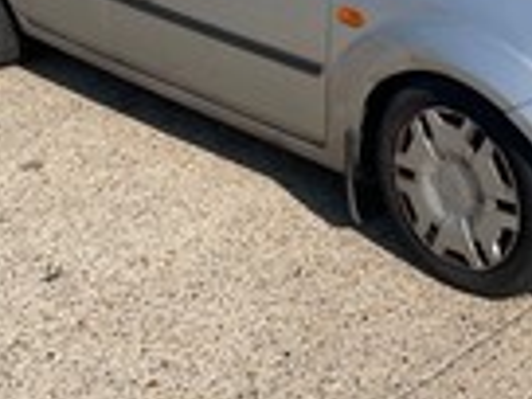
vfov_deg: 20.8
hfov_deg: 28.0
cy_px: -51
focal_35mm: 67
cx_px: 469
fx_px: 1030
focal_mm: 4.2
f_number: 1.6
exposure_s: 1/4292
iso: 32
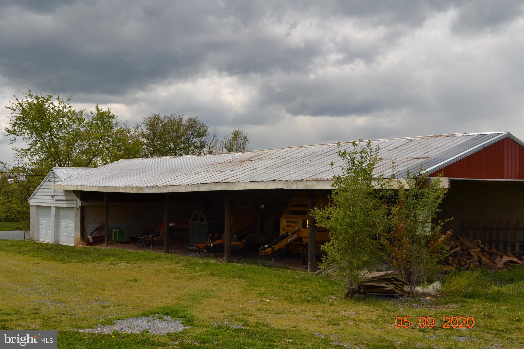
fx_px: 611
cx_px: 262
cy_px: 174
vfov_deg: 31.9
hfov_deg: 46.4
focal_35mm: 42
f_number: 9
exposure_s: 1/200
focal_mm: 28
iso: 100
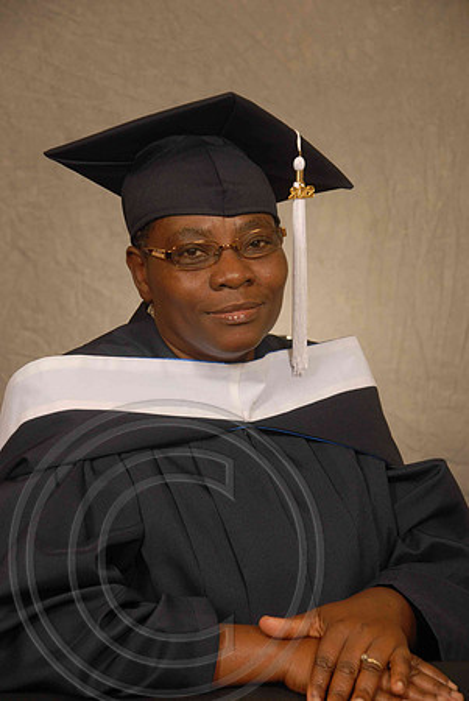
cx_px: 234
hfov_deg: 15.2
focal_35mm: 90
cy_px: 350
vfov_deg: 22.6
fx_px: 1755
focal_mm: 60
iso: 200
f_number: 5
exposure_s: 1/125
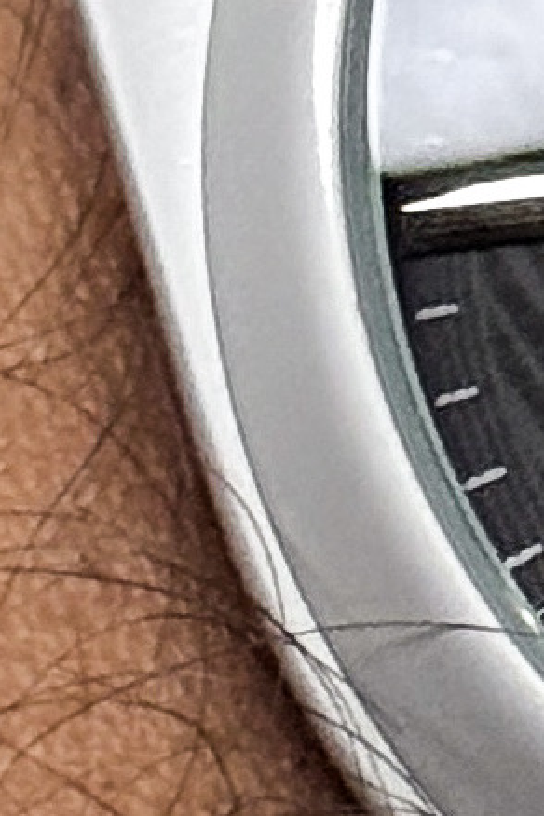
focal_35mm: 316
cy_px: 615
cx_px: 1250
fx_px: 7162
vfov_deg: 6.5
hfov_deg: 4.3
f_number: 1.8
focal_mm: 6.76
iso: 500
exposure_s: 1/40
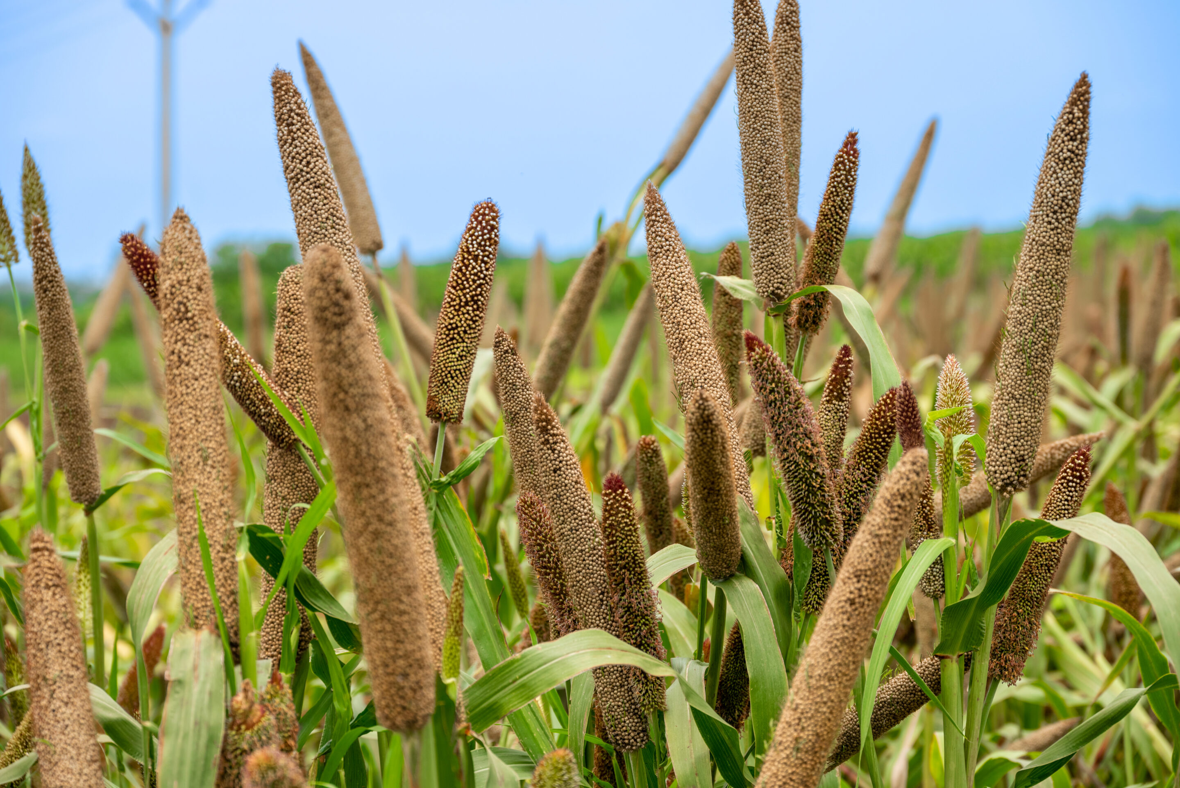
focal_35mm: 105
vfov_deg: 13.1
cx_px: 590
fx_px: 3443
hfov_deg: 19.4
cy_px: 394
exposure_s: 1/640
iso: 100
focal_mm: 105
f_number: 6.3
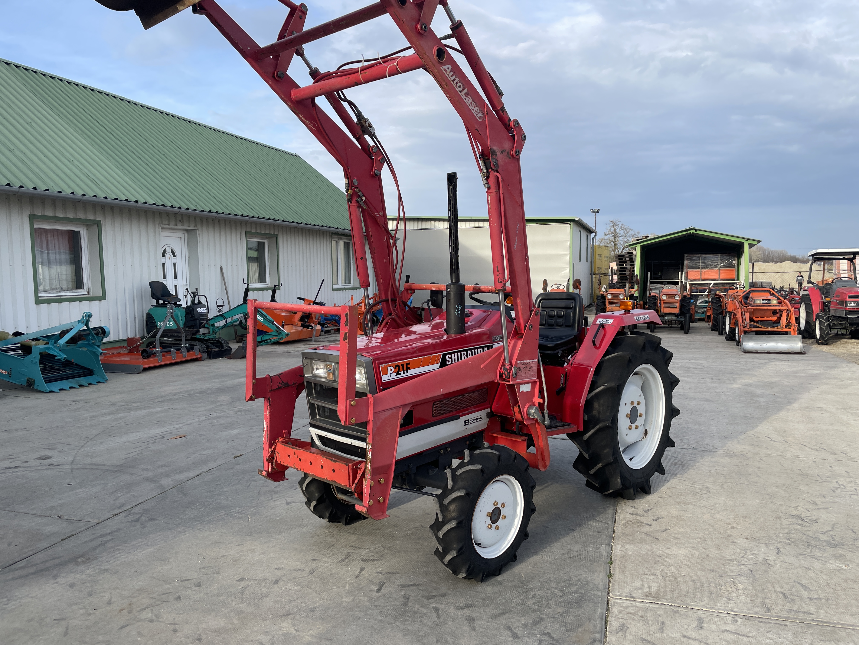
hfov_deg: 67.3
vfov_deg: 53.1
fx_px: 645
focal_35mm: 26
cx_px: 430
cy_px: 322
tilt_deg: -4.8
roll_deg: +1.0
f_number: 1.6
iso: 32
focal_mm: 4.2
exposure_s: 1/1092
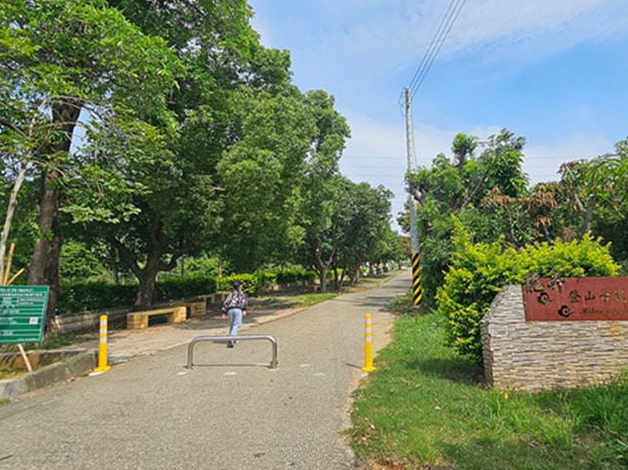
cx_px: 352
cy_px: 203
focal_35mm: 21
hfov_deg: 78.7
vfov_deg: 63.1
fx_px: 381
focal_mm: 2.2
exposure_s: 1/3409
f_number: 2.2
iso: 50
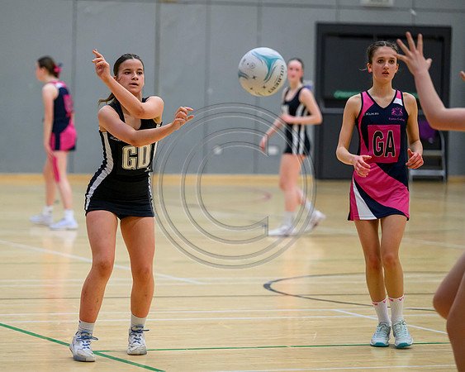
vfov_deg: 8.2
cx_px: 175
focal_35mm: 188
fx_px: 2583
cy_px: 179
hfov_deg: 10.3
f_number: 3.2
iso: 6400
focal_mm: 160
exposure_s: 1/1250
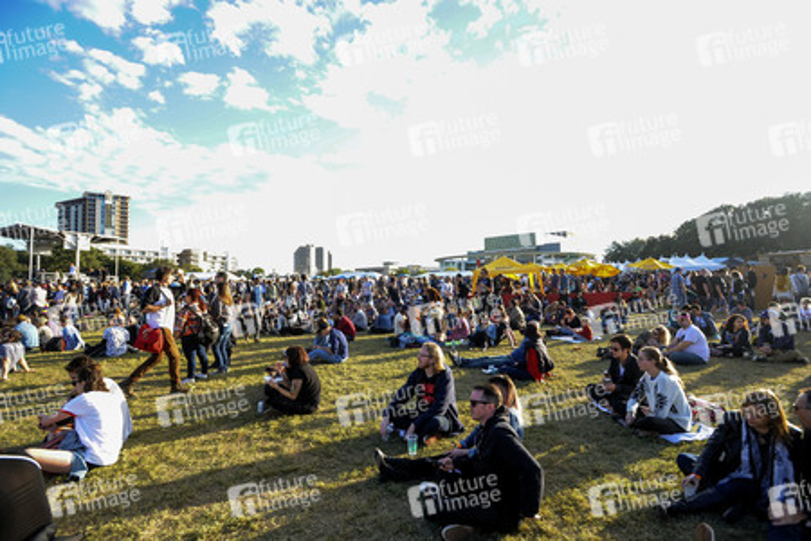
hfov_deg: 93.3
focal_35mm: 17
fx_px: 383
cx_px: 406
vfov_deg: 70.4
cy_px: 270
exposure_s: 1/800
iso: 1000
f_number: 4
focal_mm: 17
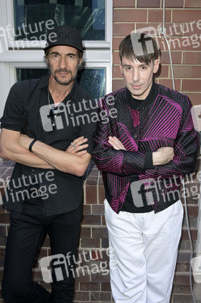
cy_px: 152
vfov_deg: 60.3
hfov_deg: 42.3
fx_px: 260
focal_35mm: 31
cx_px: 100
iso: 640
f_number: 7.1
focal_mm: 31
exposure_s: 1/125
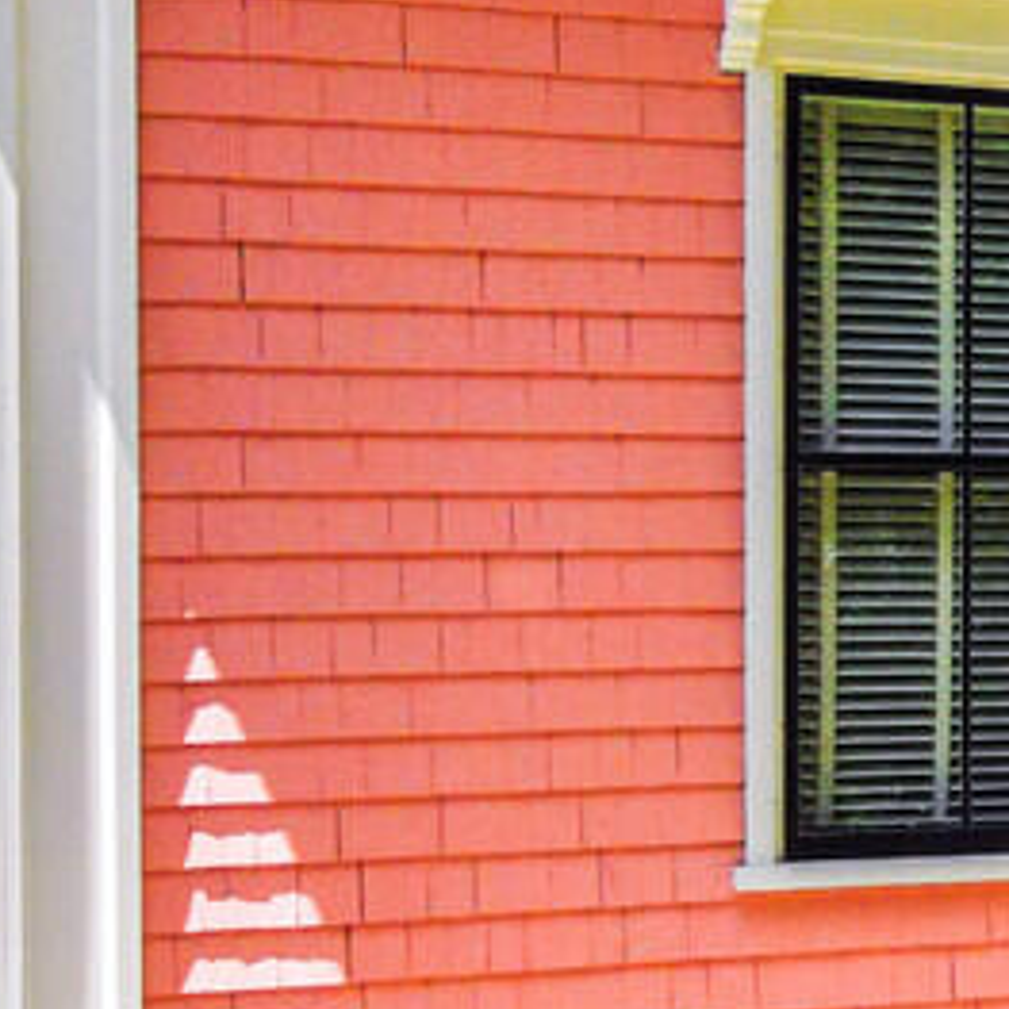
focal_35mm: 129
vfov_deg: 13.5
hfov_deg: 11.5
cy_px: 595
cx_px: 2333
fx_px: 4254
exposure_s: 1/500
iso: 200
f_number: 2.8
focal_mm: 4.5
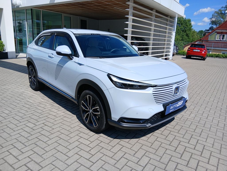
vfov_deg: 53.1
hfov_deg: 67.3
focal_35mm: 26
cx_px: 114
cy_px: 86
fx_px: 170
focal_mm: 3.98
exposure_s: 1/736
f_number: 1.8
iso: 20
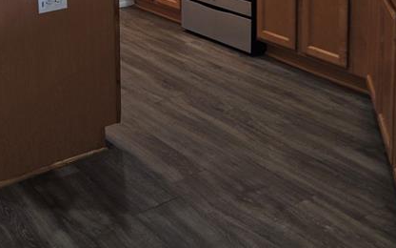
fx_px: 648
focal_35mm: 60
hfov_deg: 34.0
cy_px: -80
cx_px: 208
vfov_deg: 19.8
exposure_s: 1/40
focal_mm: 5.4
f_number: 1.8
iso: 100
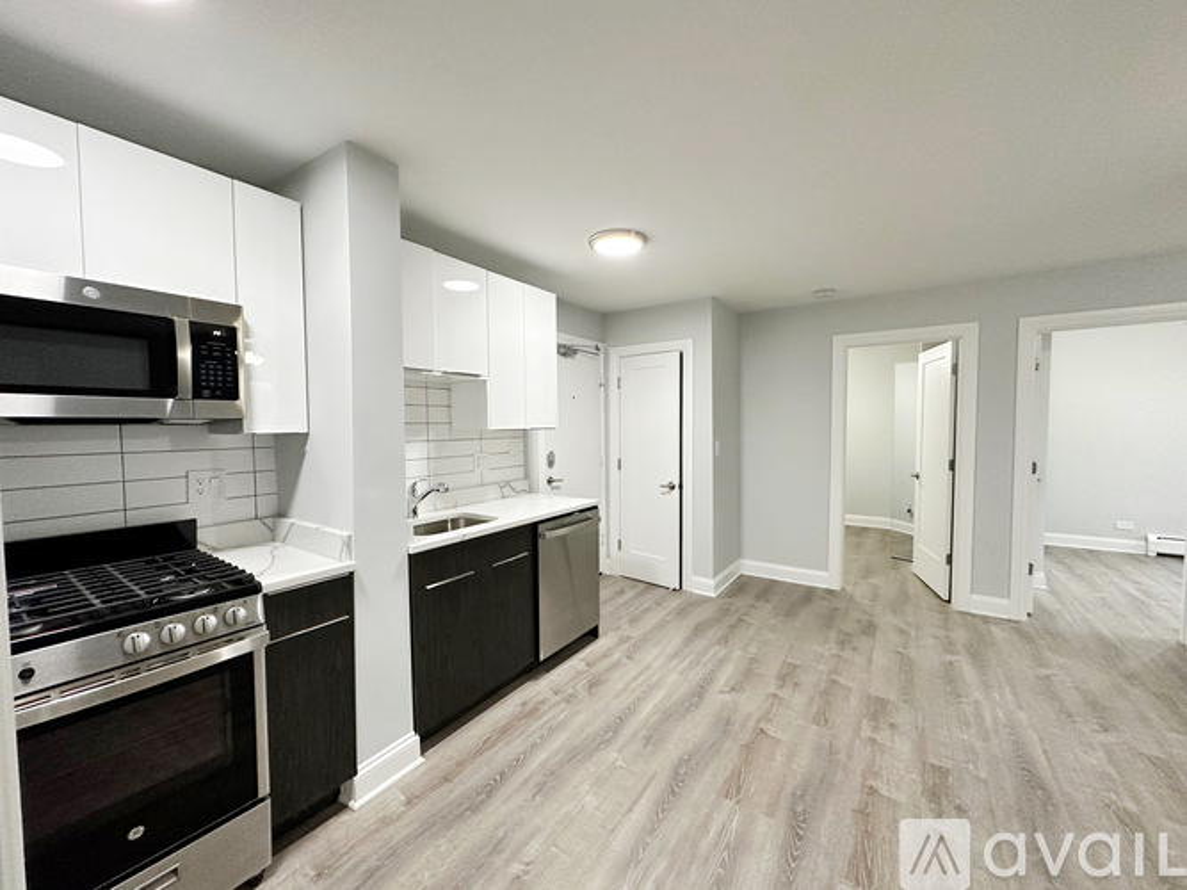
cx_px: 594
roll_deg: +0.2
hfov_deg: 102.1
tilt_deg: -3.3
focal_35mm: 14
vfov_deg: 85.7
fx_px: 480
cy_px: 445
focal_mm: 2.22
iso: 320
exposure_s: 1/120
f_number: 2.2
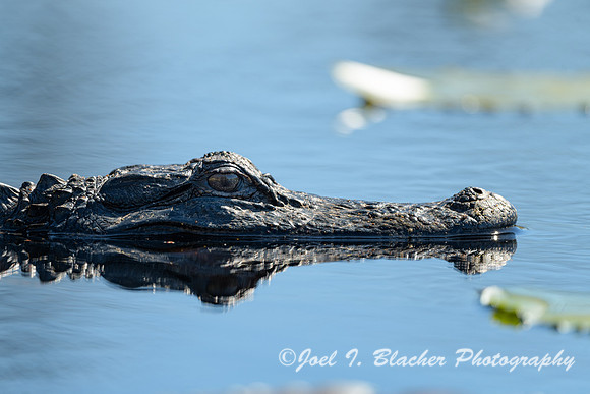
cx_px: 295
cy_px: 197
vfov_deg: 2.8
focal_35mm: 500
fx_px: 8196
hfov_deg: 4.1
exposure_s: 1/400
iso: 100
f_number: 5.6
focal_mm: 500
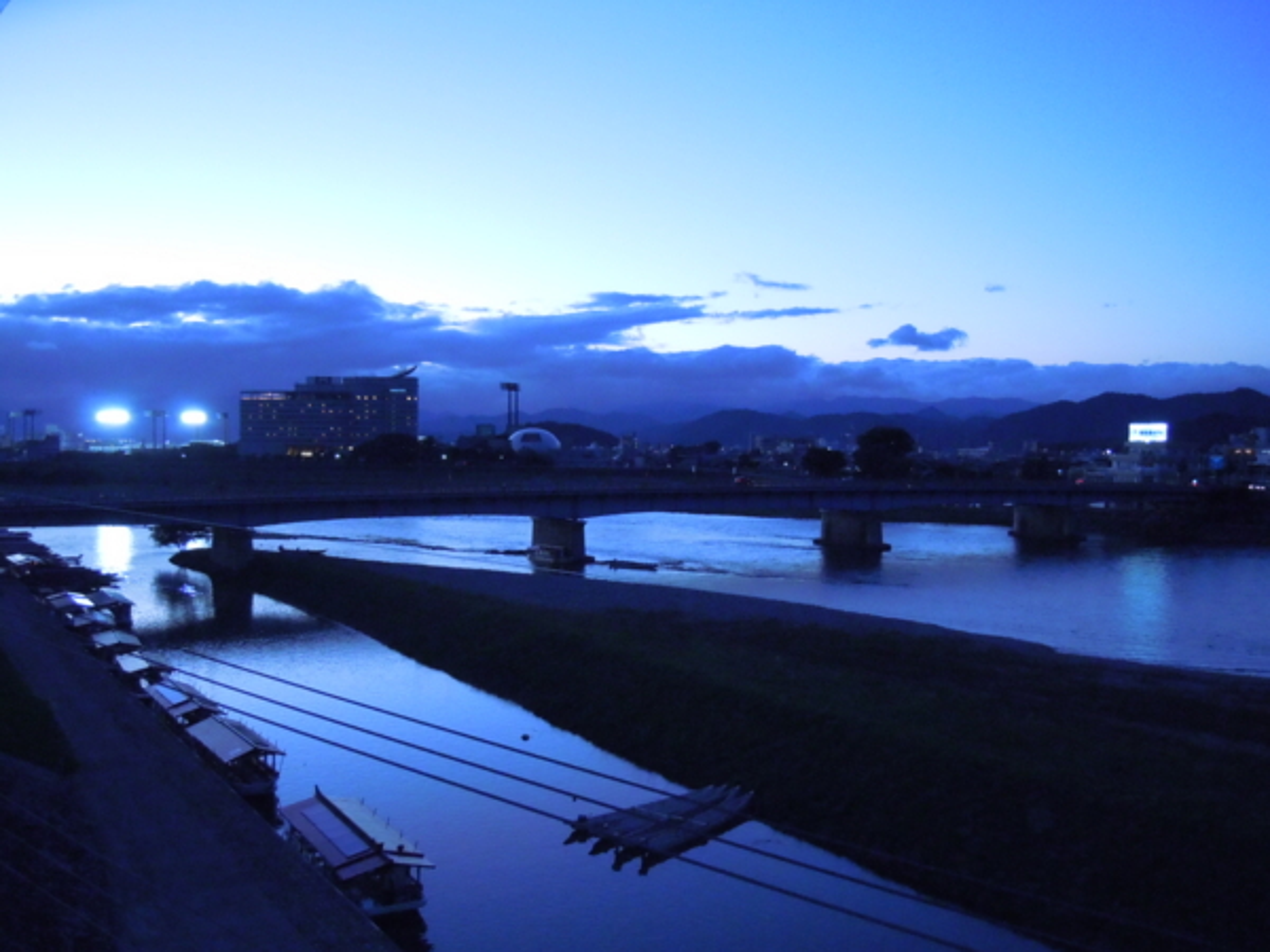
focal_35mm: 34
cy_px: 476
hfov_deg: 54.0
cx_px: 635
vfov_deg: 41.8
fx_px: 1247
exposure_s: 1/30
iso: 800
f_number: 3.6
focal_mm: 6.2
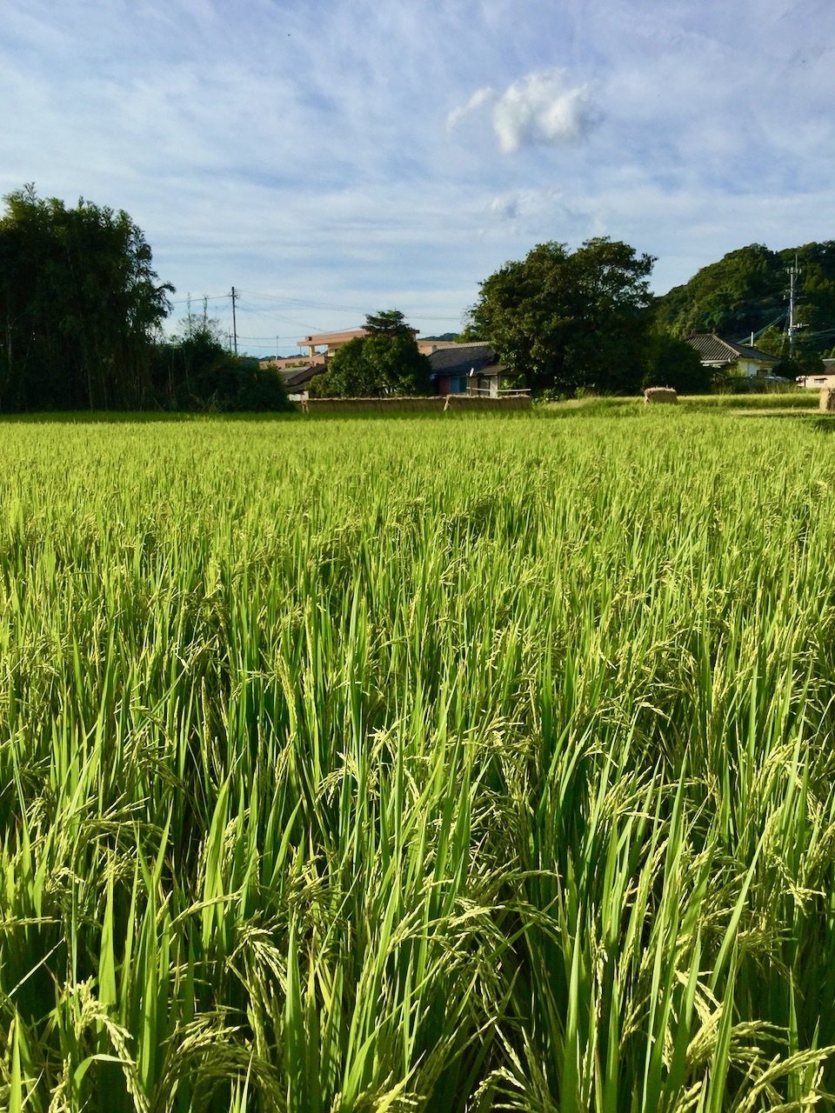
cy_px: 556
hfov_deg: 45.4
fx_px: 997
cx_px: 418
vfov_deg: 58.4
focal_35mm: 31
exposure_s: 1/1404
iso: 25
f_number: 2.4
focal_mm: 3.3
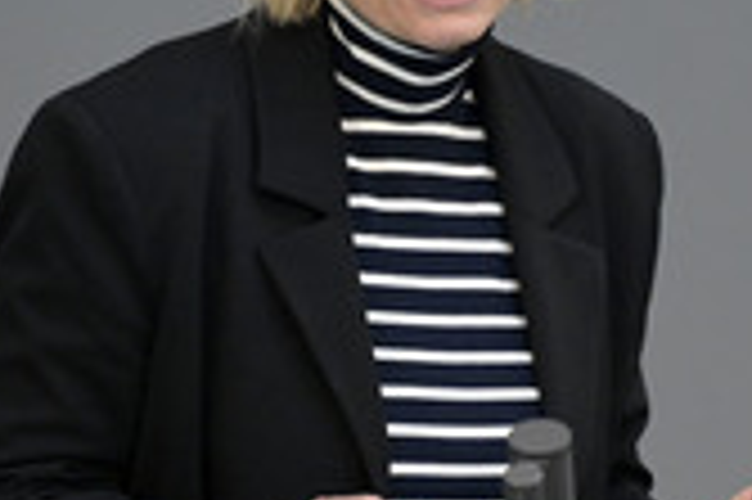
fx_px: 25396
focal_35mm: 1217
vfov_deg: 1.1
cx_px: 412
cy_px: 234
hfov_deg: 1.7
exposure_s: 1/500
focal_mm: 450
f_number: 5.6
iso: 8000
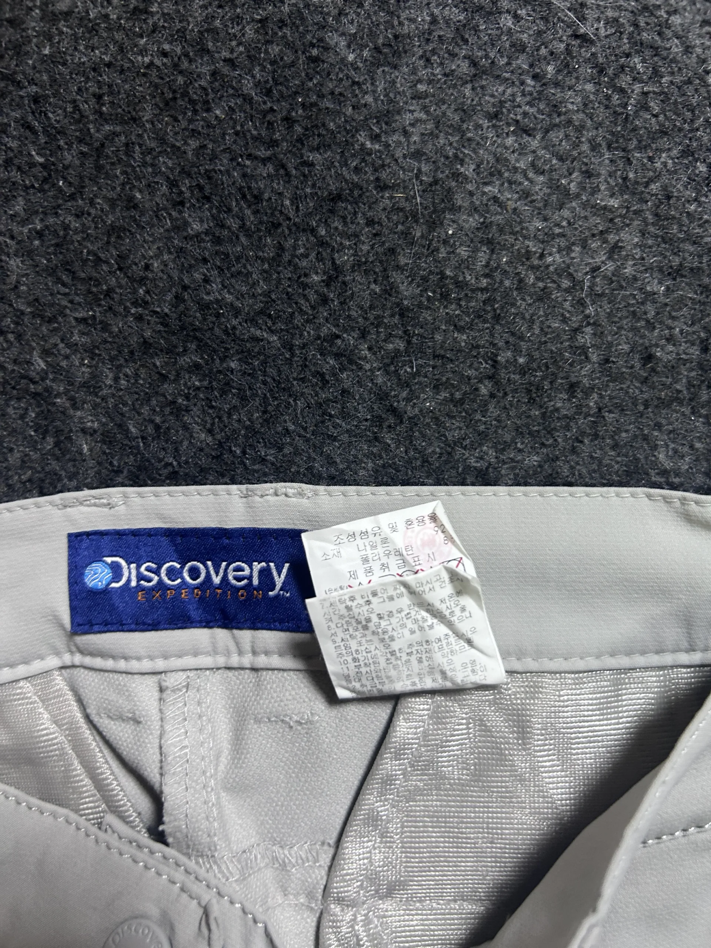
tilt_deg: -57.0
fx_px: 712
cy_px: 474
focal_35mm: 26
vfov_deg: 67.3
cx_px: 356
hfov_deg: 53.1
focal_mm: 5.7
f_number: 1.5
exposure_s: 1/50
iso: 125
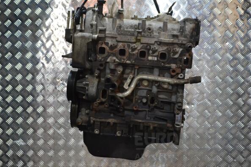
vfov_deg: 22.2
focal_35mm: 61
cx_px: 127
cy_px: 82
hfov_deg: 32.9
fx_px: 425
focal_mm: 40
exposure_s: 1/30
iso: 2200
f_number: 5.3
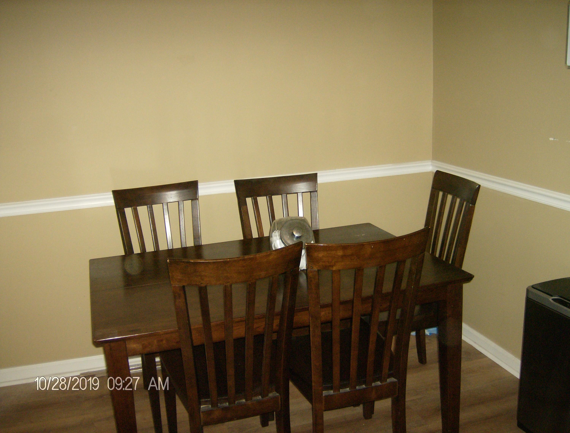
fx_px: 596
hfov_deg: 51.1
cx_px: 285
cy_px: 216
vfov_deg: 40.0
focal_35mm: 36
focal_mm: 6
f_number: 2.8
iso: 200
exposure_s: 1/60
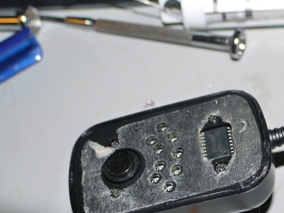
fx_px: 574
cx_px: 224
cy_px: 167
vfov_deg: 20.8
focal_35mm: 70
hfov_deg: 27.3
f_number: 3.8
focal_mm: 17
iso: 160
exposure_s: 1/125
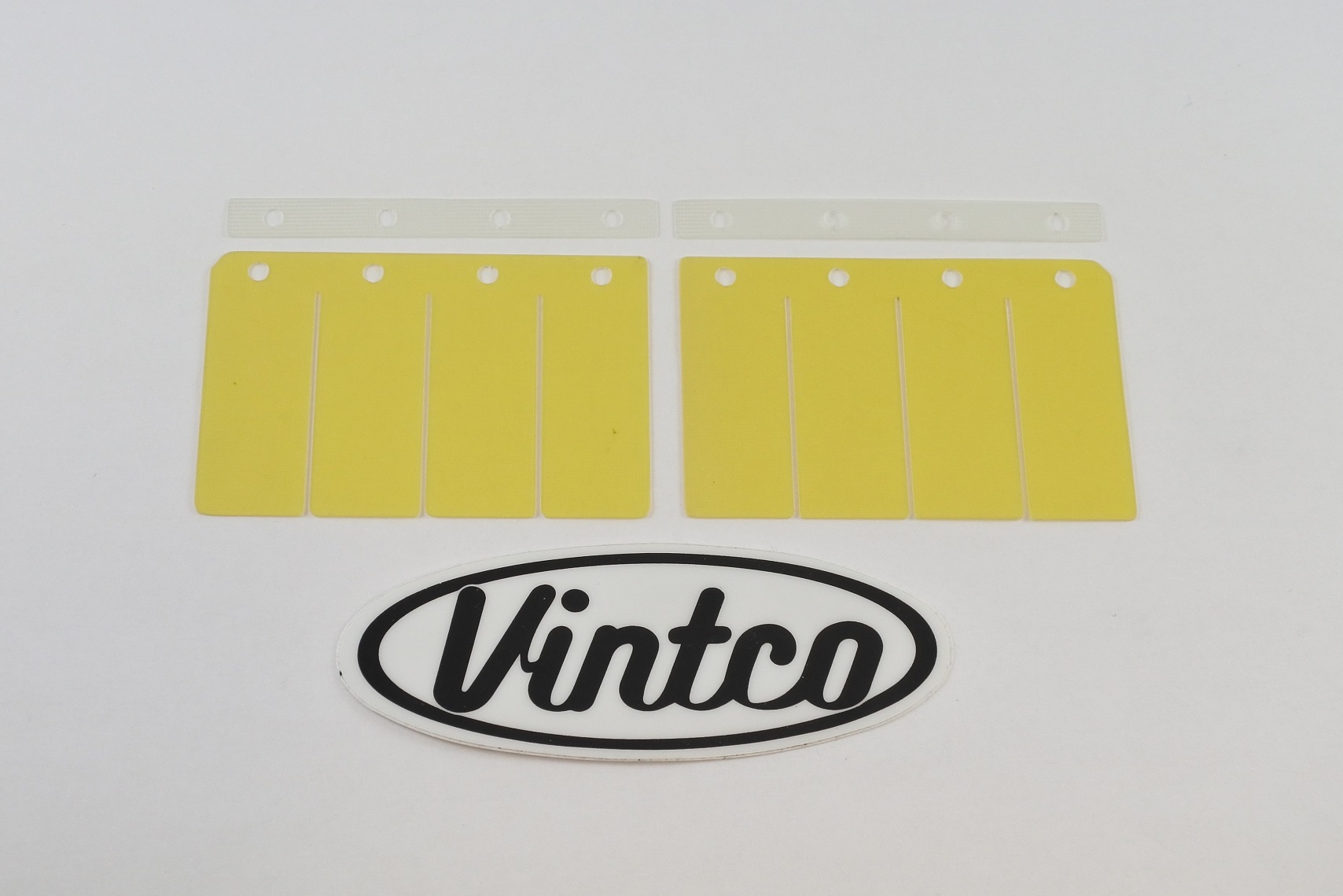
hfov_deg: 49.5
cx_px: 672
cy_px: 448
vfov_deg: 34.2
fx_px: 1455
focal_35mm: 39
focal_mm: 14.7
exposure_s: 1/200
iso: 400
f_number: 4.2
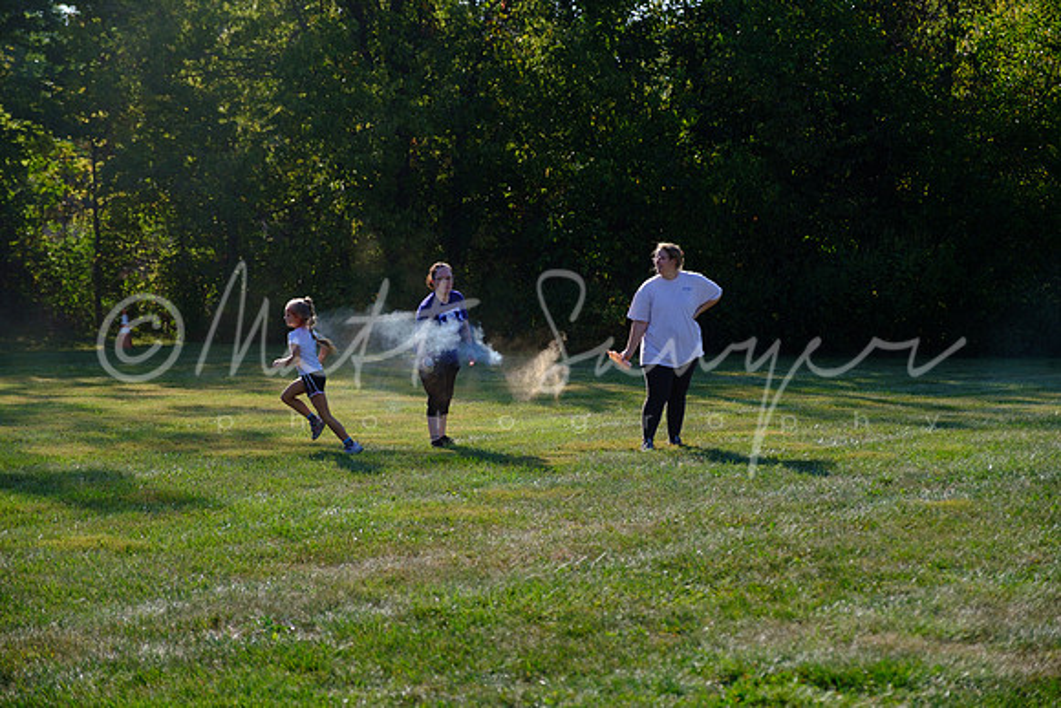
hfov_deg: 24.5
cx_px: 530
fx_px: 2447
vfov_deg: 16.5
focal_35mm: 83
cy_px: 354
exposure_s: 1/1900
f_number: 2.8
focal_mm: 55
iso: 200
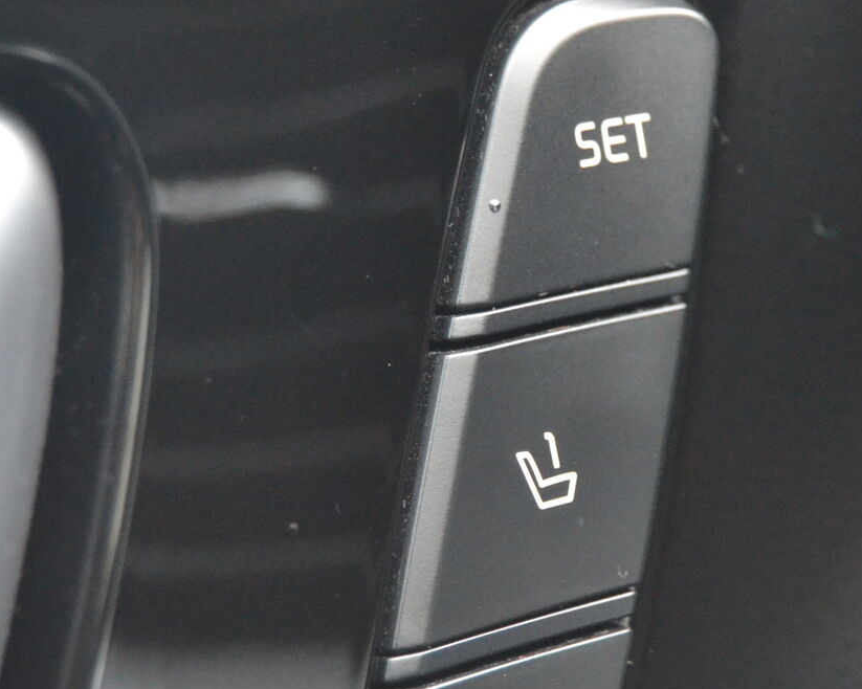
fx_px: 3520
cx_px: 517
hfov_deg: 14.0
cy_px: 485
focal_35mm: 138
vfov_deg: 11.2
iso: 2200
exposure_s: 1/60
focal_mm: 42
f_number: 5
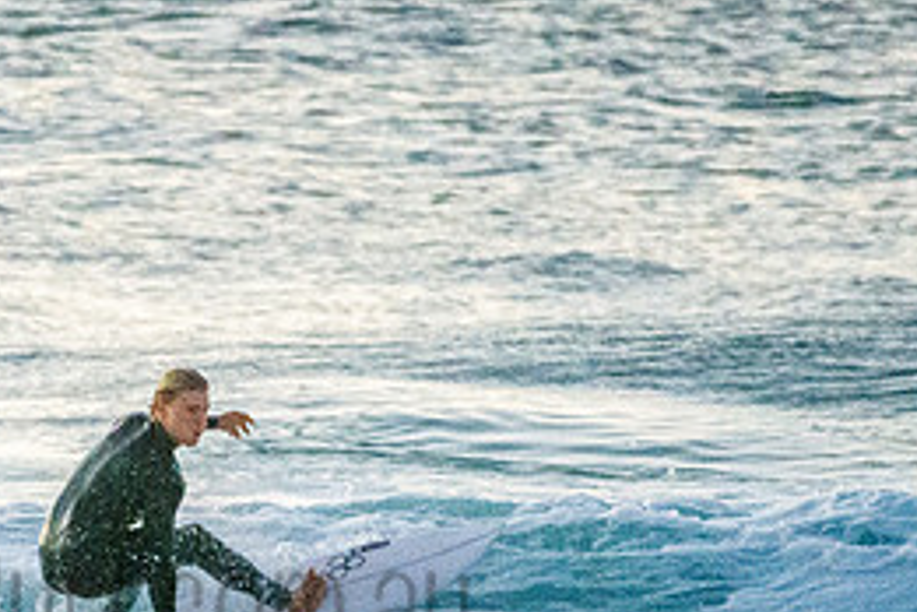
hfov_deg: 1.2
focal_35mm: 1666
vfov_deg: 0.8
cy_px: 557
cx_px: 98
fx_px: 42433
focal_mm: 500
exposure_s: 1/1600
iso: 14400
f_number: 5.6
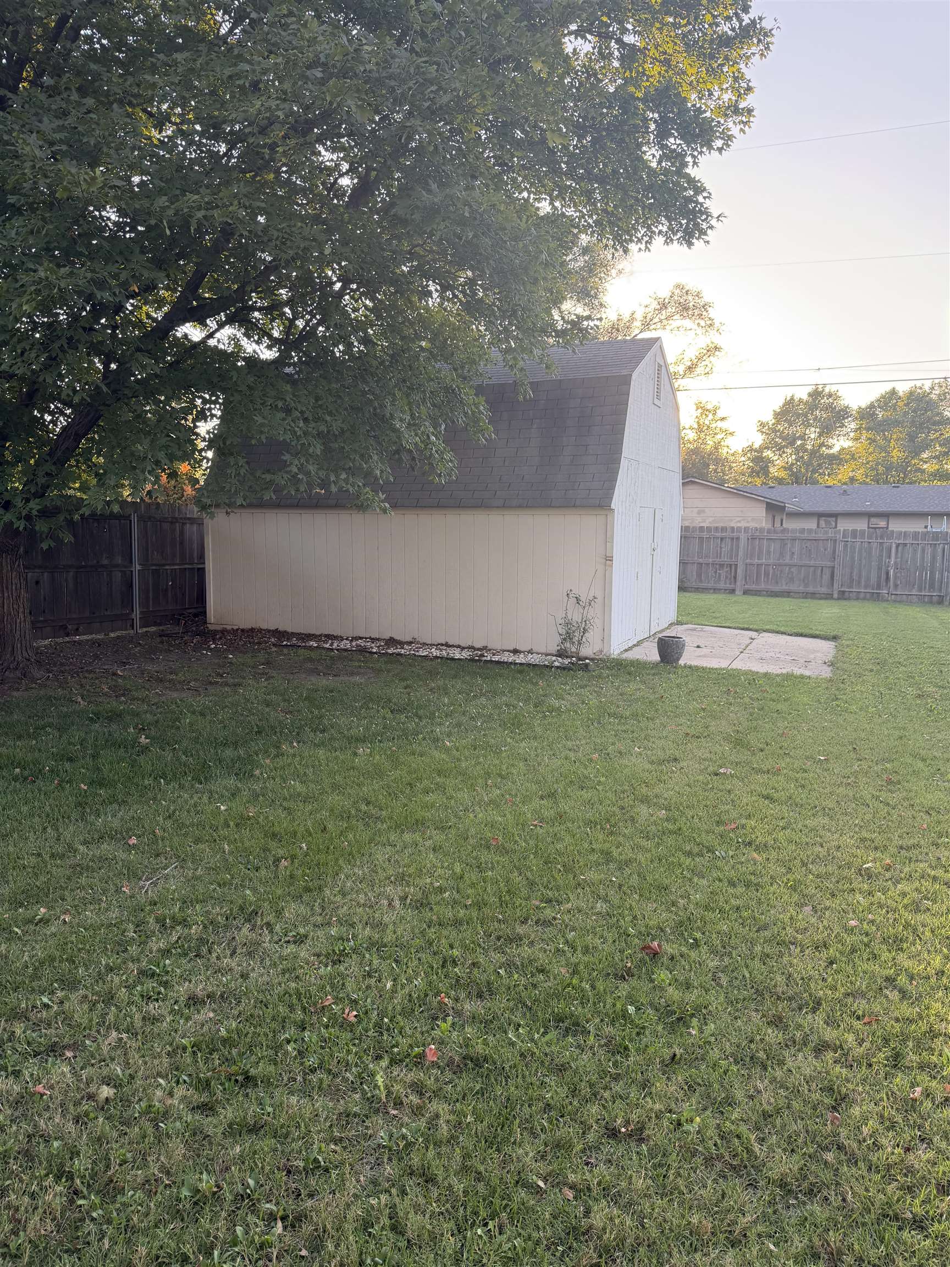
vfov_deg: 71.6
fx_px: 878
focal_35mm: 24
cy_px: 634
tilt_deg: -6.3
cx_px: 475
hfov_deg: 56.8
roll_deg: -0.6
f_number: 1.78
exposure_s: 1/219
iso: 80
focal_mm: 6.76
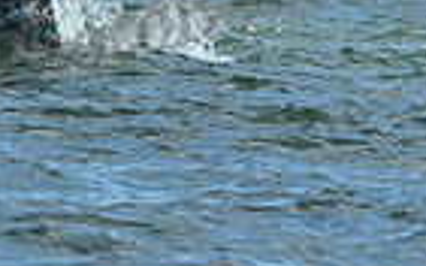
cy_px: -98
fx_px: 9714
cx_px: -172
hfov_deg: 2.5
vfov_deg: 1.6
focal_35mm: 837
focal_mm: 200
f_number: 6.3
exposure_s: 1/1600
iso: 320
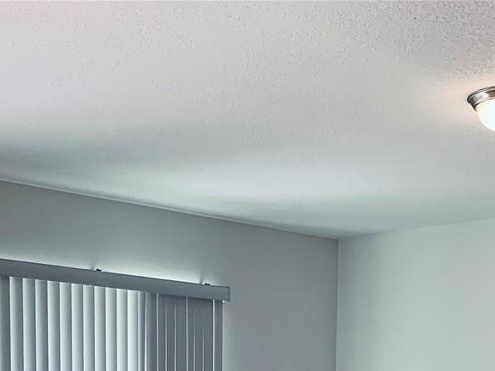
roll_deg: -1.3
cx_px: 244
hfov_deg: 27.0
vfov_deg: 18.6
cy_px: 513
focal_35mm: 72
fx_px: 1029
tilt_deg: -4.1
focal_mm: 4.25
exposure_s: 1/120
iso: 25
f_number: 1.8
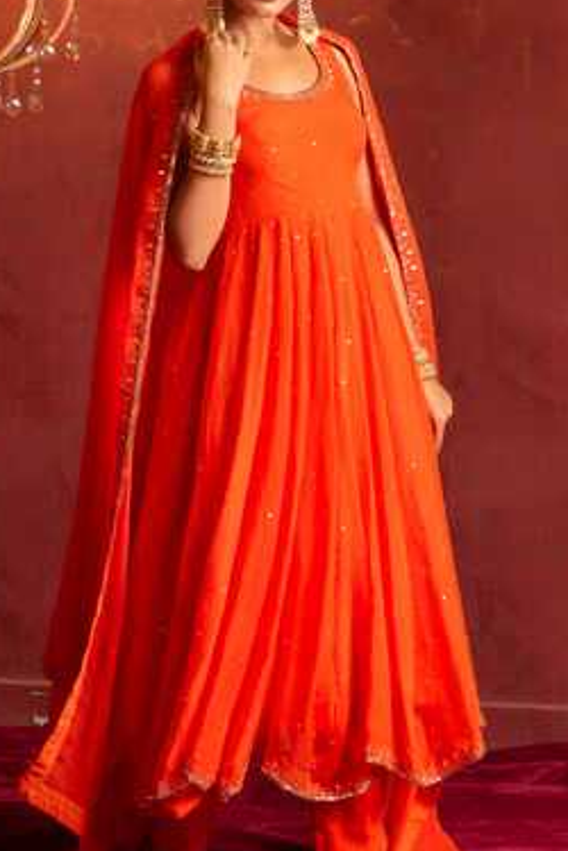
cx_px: 259
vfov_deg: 28.8
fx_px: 1657
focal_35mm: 70
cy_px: 414
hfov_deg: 19.5
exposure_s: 1/160
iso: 320
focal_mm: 50
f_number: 6.3
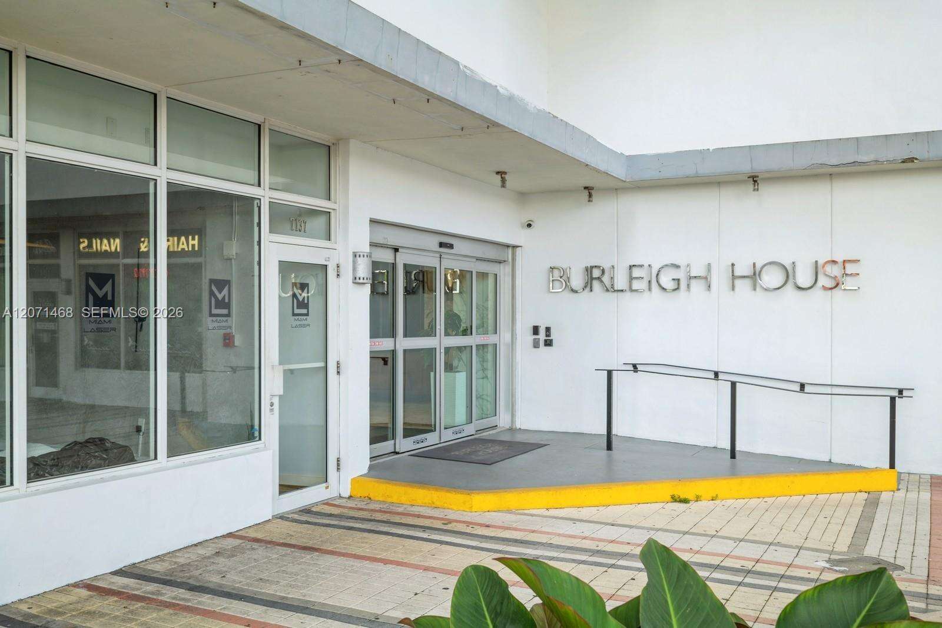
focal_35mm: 35
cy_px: 314
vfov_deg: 37.9
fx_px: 916
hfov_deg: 54.4
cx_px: 471
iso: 200
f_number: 10
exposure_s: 1/15
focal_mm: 35
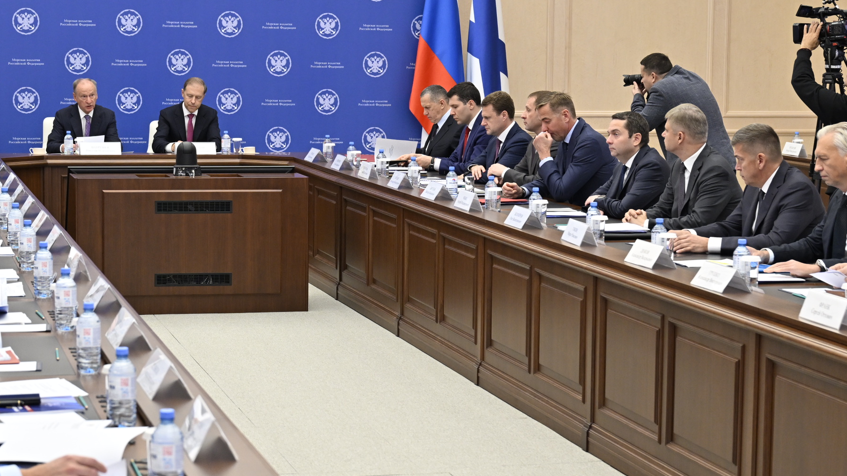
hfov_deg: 23.4
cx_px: 430
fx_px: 2044
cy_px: 248
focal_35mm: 91
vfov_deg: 13.3
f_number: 4.5
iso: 1000
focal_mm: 48
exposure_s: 1/400
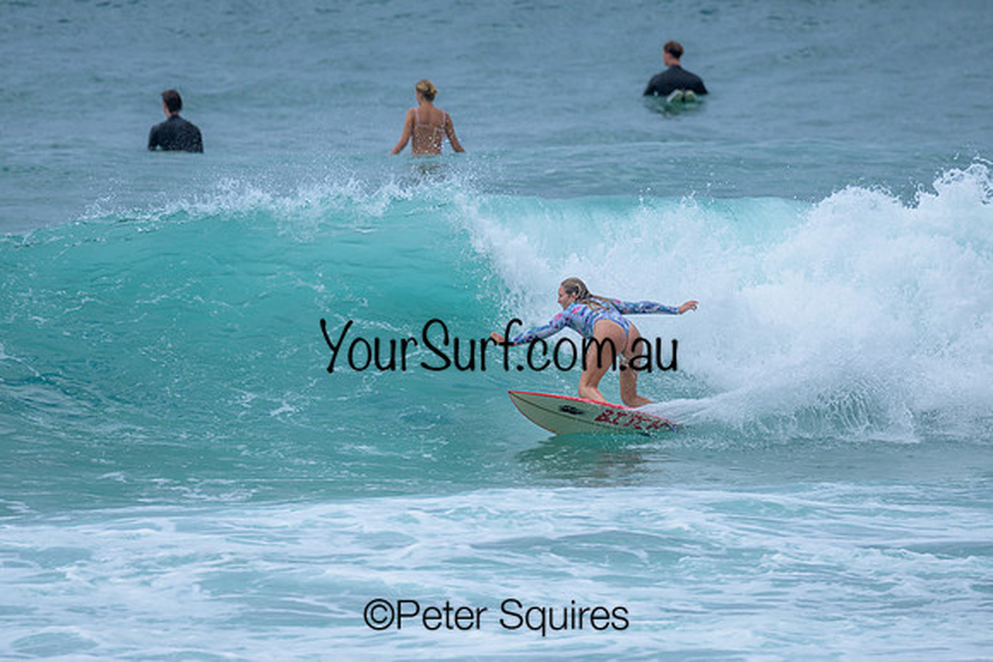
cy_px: 322
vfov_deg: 1.5
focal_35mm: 897
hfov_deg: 2.3
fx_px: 24753
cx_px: 516
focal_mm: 800
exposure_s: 1/2000
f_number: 6.3
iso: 160
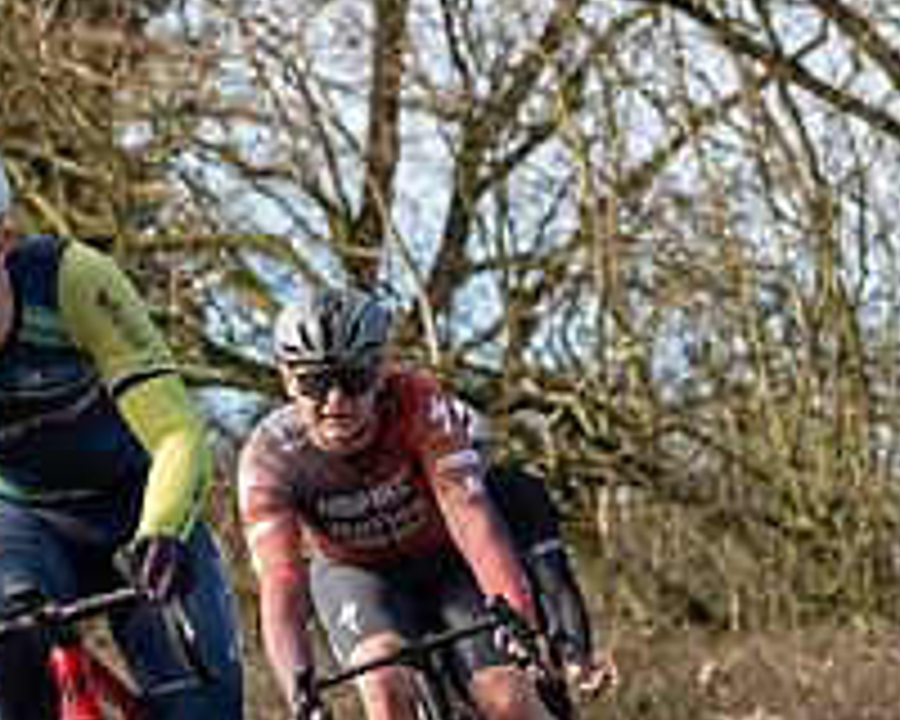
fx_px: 8577
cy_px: 572
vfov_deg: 4.8
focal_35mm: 322
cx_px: 20
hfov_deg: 6.0
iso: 320
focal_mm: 70
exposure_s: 1/1000
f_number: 4
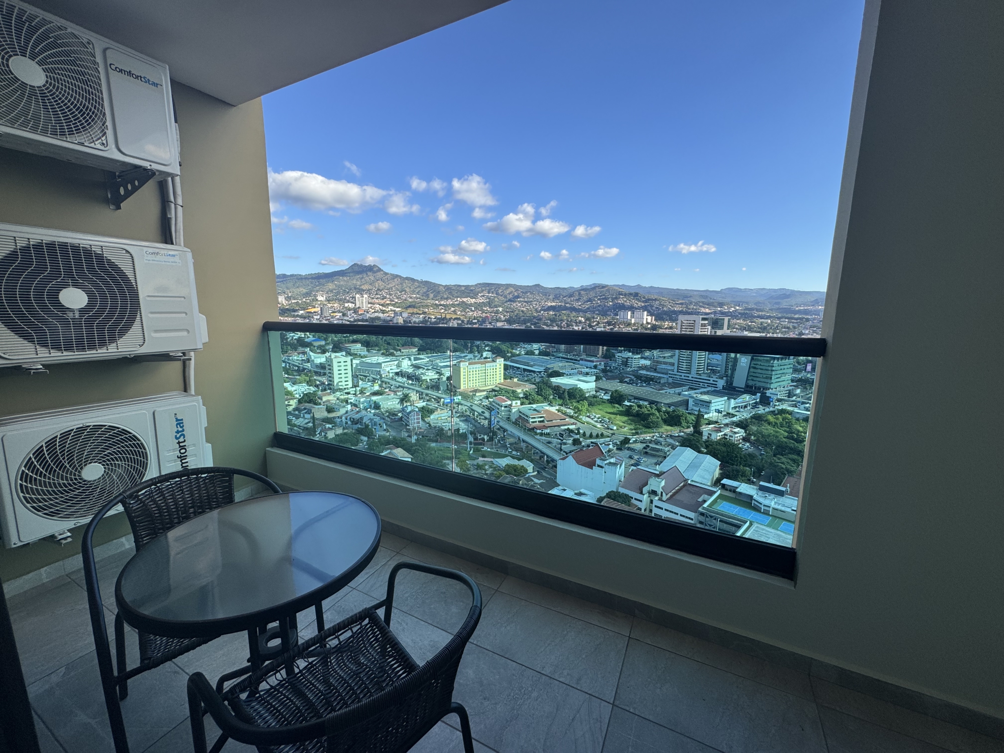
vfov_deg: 85.7
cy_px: 376
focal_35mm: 14
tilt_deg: -10.1
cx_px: 502
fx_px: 406
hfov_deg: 102.1
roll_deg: -0.3
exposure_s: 1/921
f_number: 2.2
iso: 40
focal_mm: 2.22
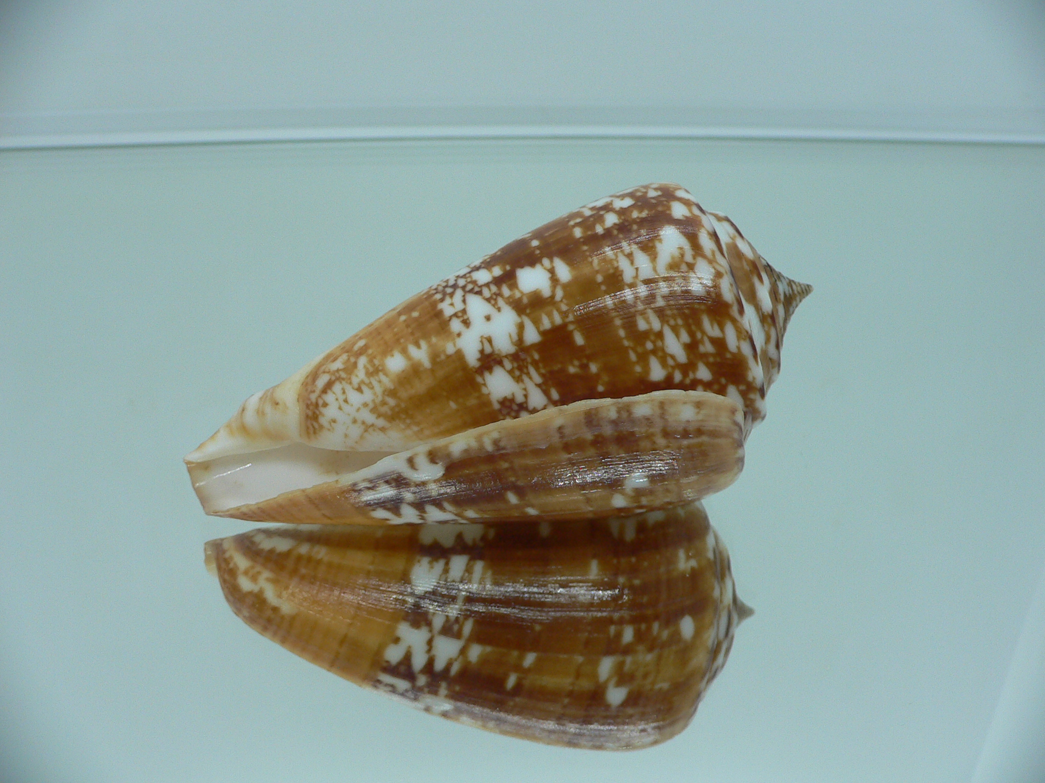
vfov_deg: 40.7
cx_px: 522
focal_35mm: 35
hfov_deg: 52.6
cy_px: 392
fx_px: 1057
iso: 100
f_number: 2.8
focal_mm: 4.6
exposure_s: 1/60
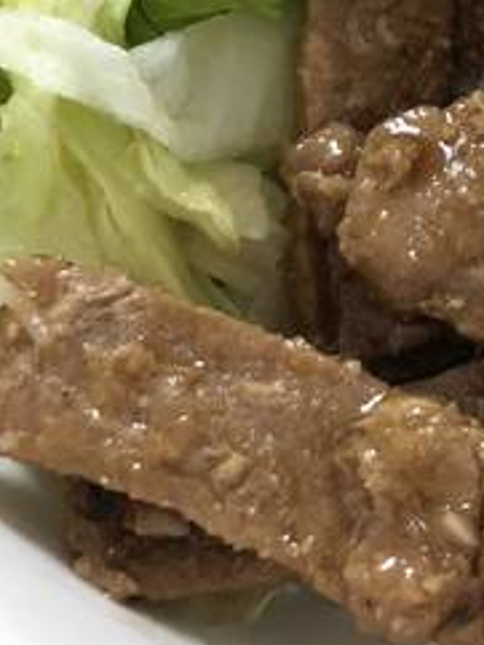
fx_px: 1583
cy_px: -47
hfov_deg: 16.5
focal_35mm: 85
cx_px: 604
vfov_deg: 21.9
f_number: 1.8
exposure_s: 1/9
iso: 100
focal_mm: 3.99
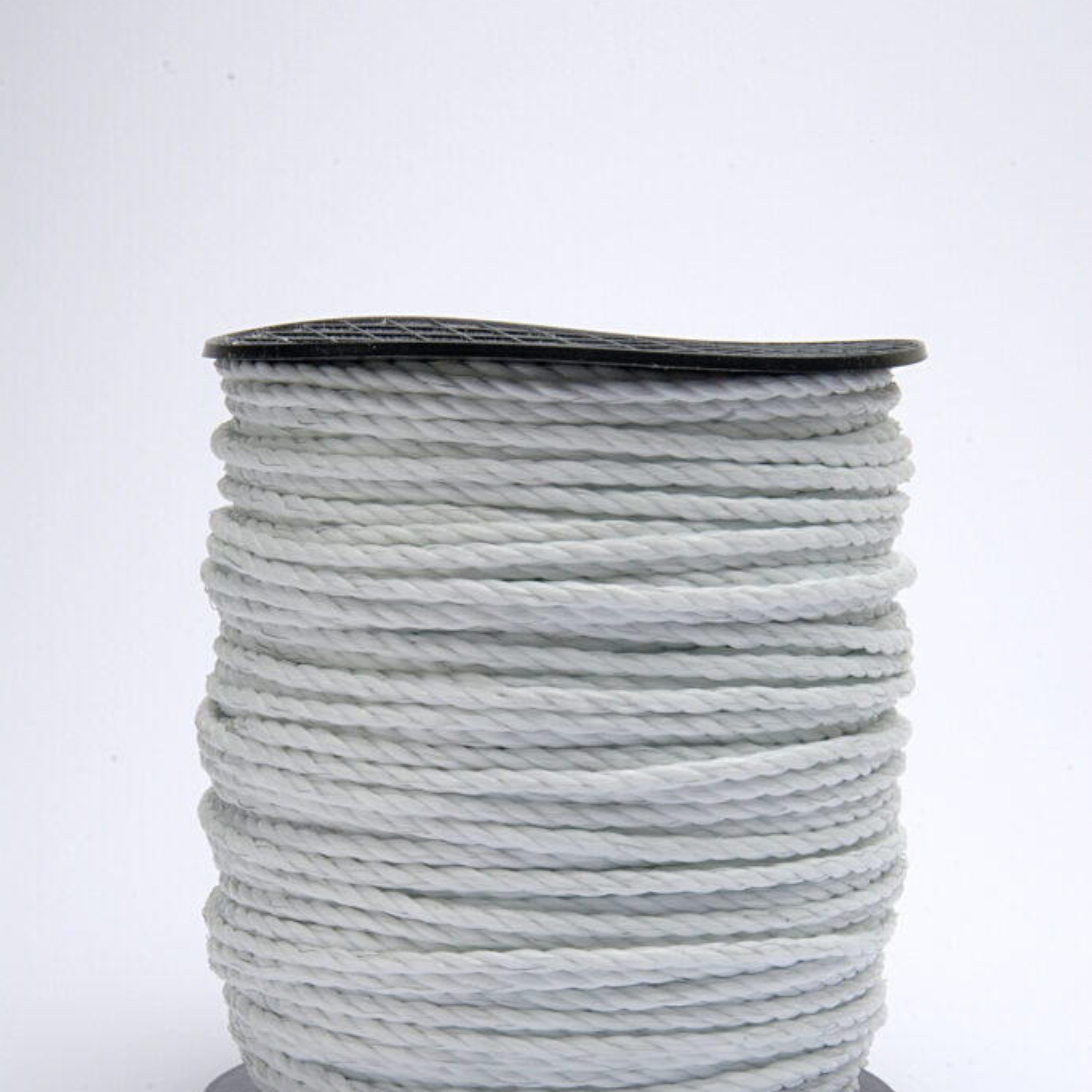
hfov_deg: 18.9
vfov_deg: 18.8
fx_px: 3284
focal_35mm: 92
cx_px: 547
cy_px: 745
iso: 100
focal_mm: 48
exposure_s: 1/125
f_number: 22
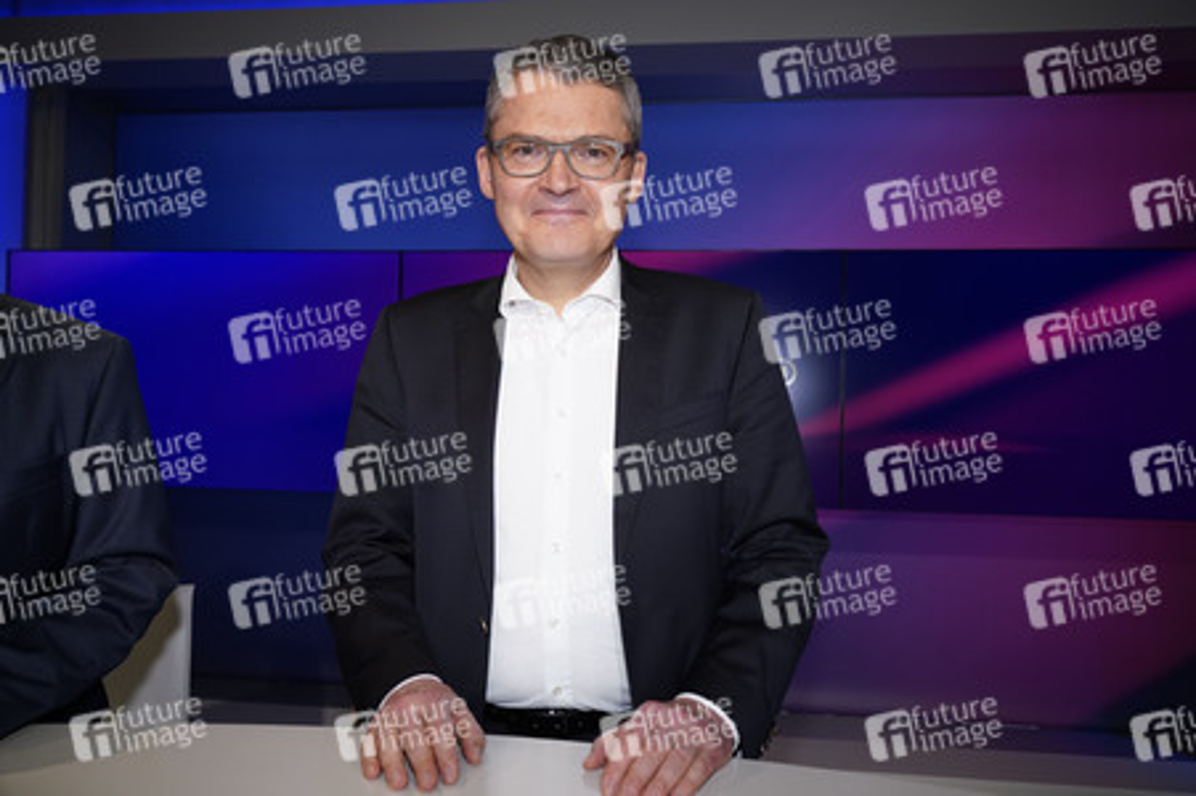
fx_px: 963
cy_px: 398
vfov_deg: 44.9
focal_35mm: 29
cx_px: 598
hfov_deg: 63.7
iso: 1600
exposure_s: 1/160
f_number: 5
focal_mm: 29
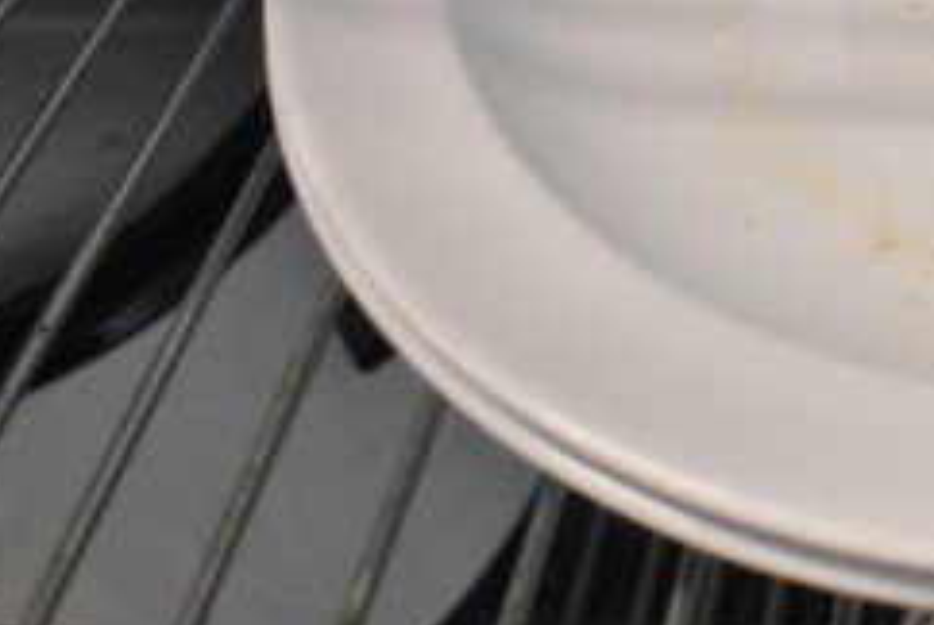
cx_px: 1088
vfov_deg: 19.5
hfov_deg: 26.6
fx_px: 1766
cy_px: 6
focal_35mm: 68
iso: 800
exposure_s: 1/30
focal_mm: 18
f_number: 3.5
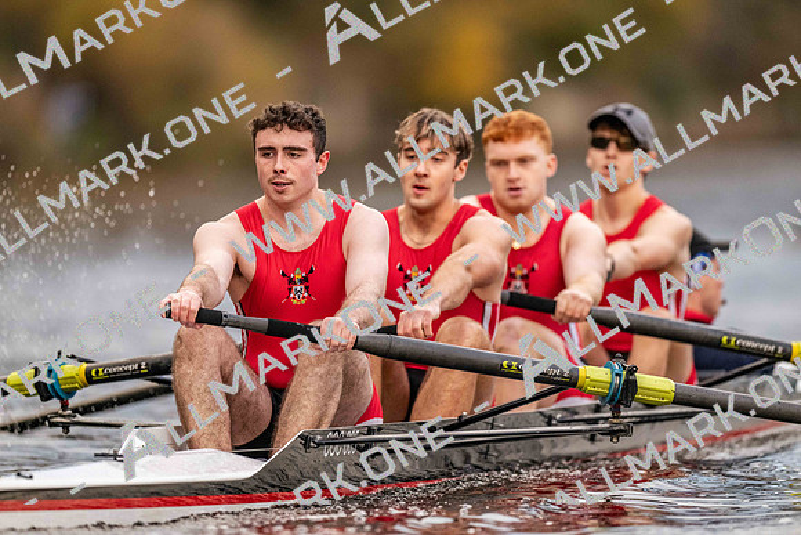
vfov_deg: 2.3
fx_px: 13352
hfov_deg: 3.4
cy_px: 268
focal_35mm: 600
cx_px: 400
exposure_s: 1/2500
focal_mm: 600
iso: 3200
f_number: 4
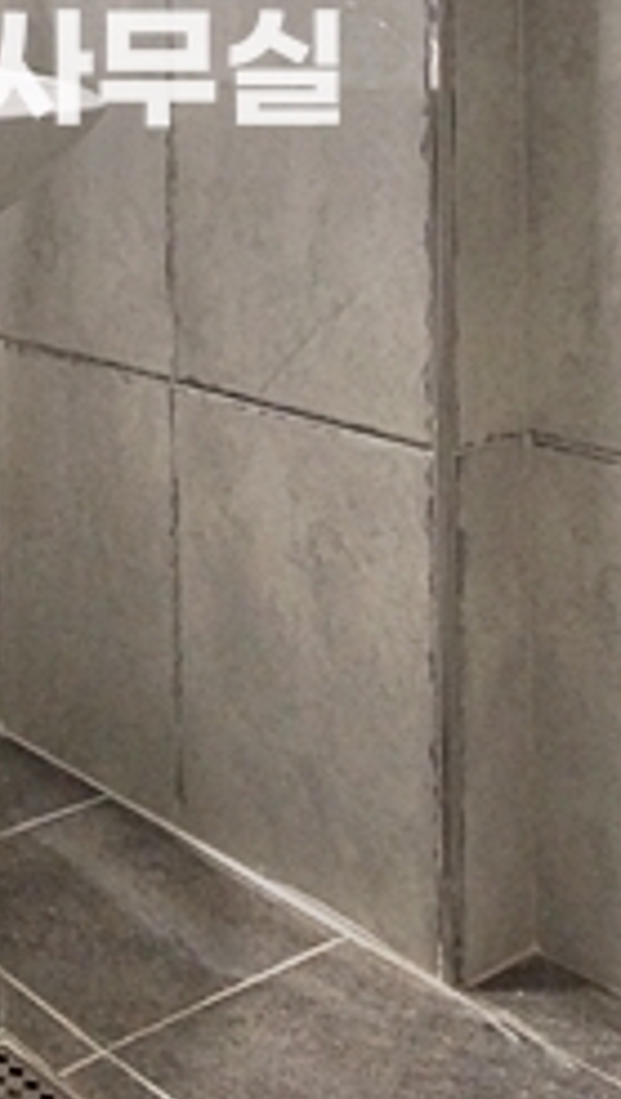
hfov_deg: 21.1
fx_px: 1488
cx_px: -214
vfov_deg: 36.5
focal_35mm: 51
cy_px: 0
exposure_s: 1/30
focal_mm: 10
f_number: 9
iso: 1600
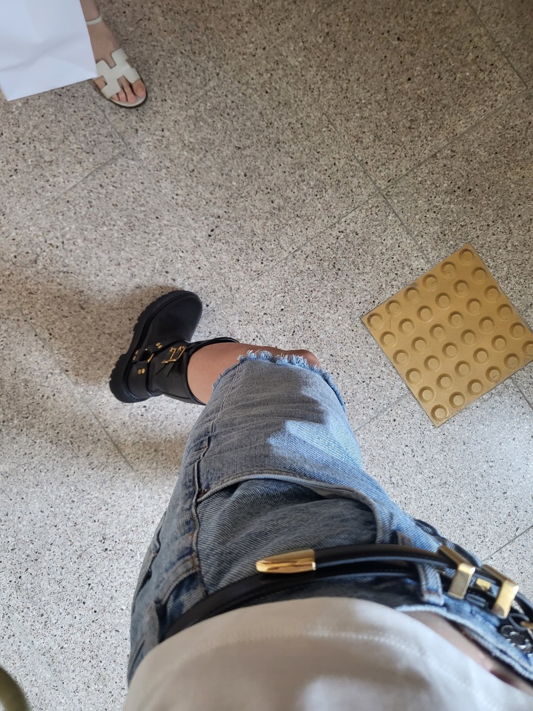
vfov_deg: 67.3
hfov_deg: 53.1
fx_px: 534
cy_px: 356
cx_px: 266
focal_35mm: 26
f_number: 1.8
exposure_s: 1/60
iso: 200
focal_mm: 4.25
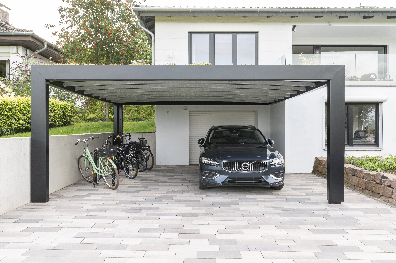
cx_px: 198
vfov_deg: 43.6
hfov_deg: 62.0
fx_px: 330
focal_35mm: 30
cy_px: 132
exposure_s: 1/13
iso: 100
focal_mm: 30
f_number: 13
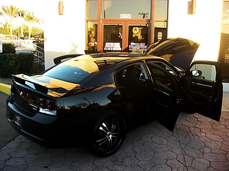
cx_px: 114
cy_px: 86
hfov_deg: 51.4
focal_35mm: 36
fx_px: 238
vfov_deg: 39.7
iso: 100
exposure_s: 1/125
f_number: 2.8
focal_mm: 6.3
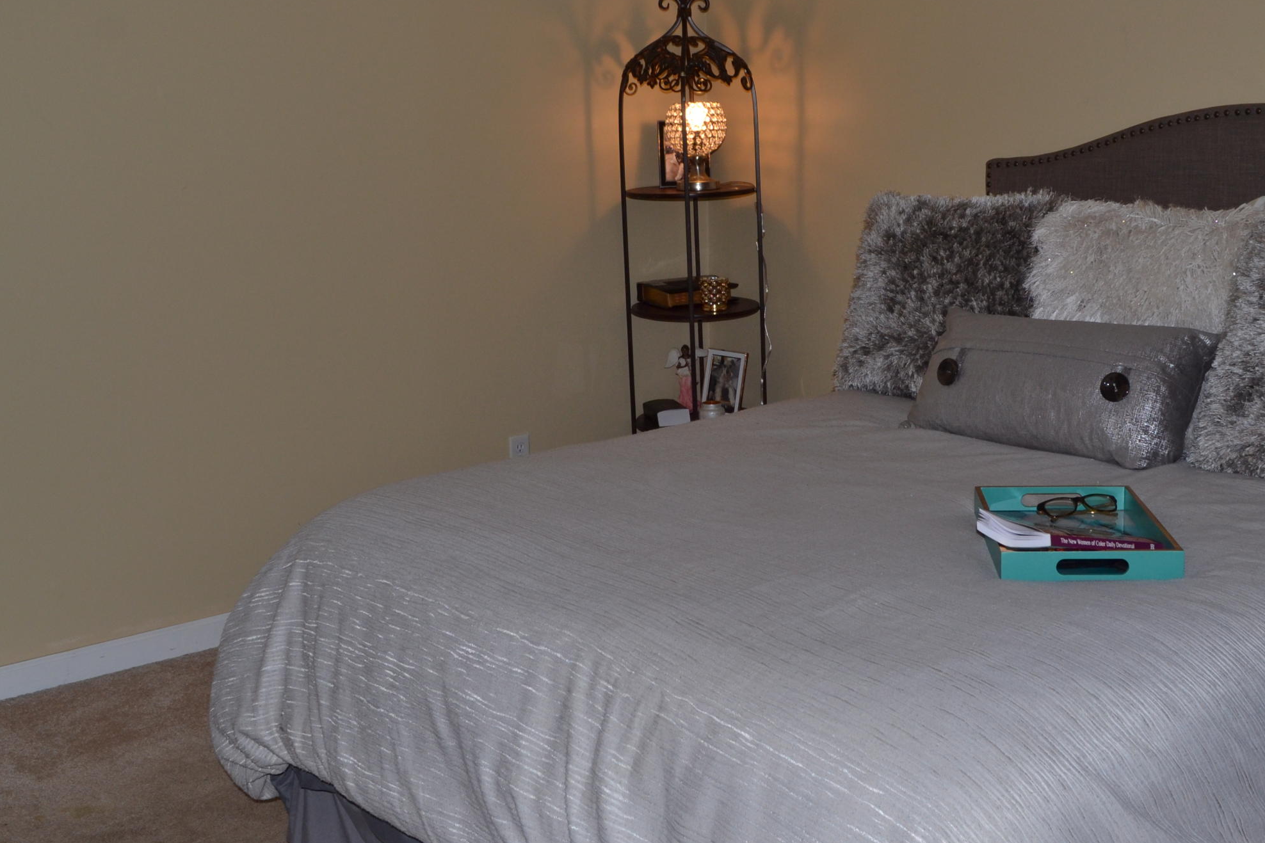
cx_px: 713
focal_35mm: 41
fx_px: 1440
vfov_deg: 32.5
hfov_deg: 47.3
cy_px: 329
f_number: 8
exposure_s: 1/60
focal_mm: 18
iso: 250
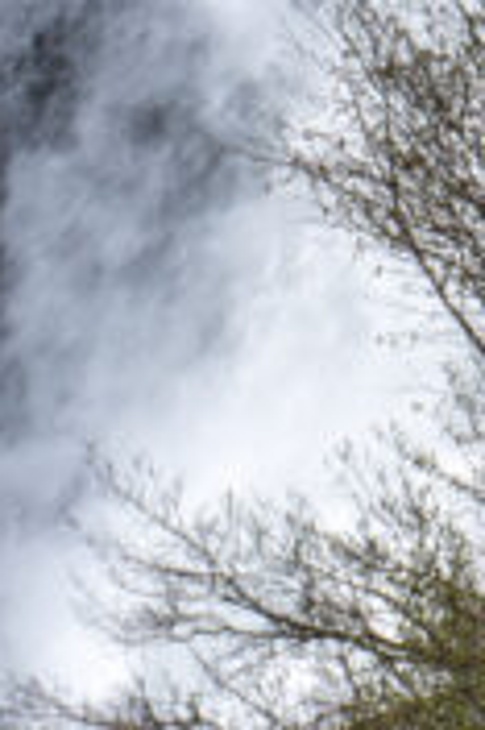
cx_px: 1403
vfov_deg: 4.6
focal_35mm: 436
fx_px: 8828
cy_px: -1029
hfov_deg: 3.1
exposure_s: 1/80
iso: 200
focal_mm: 50
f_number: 11
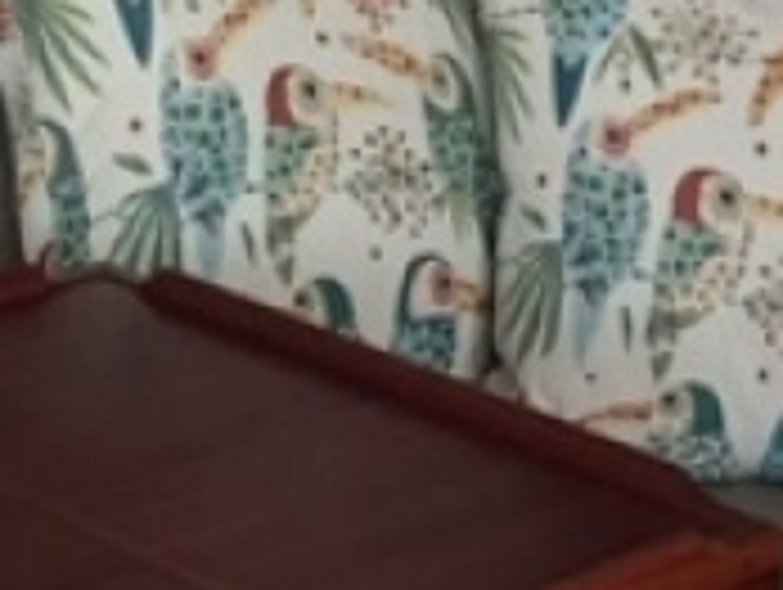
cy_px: -324
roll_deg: -1.8
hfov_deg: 14.8
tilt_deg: -7.7
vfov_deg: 10.7
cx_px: 202
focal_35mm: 133
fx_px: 3013
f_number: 2.2
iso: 200
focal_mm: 4.15
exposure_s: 1/30
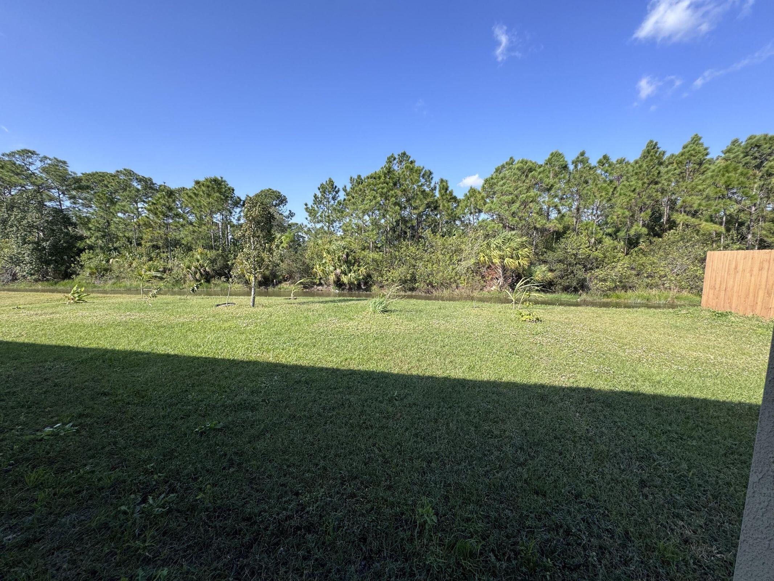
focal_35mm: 14
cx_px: 387
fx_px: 313
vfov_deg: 85.7
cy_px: 290
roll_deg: -1.0
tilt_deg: -7.1
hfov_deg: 102.1
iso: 50
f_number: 2.2
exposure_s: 1/968
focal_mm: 2.22
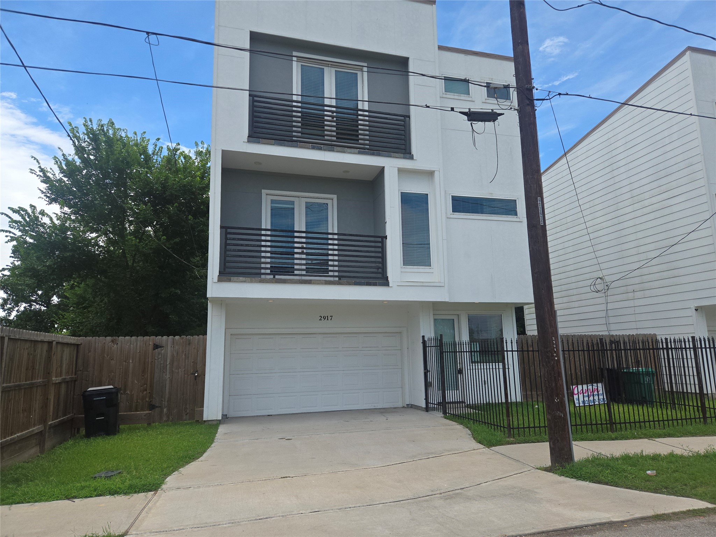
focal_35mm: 23
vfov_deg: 58.9
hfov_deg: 73.9
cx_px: 358
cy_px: 268
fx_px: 476
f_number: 1.8
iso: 40
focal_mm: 5.4
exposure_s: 1/2921
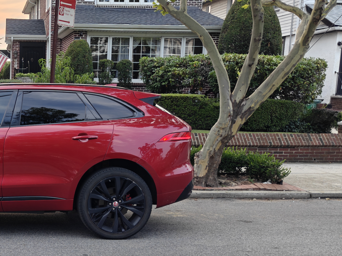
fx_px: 504
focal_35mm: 51
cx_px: 4
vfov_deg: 28.4
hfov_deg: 34.3
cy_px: 168
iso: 125
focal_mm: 6.06
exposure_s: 1/200
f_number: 1.6
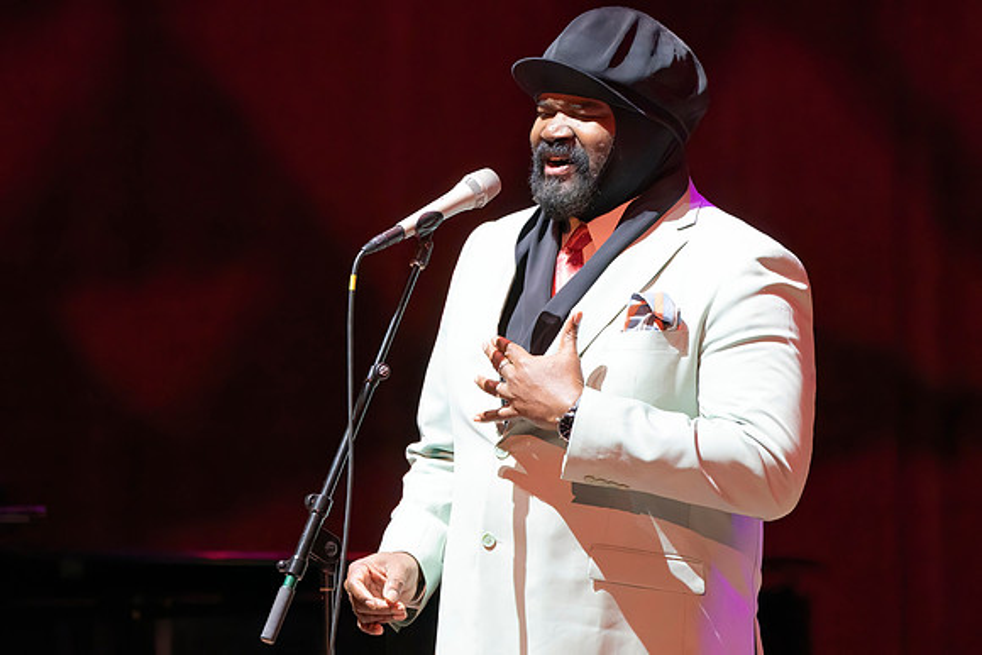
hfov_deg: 4.2
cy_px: 444
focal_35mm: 495
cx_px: 501
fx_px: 13518
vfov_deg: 2.8
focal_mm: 358
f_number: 5.6
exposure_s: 1/320
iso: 5000
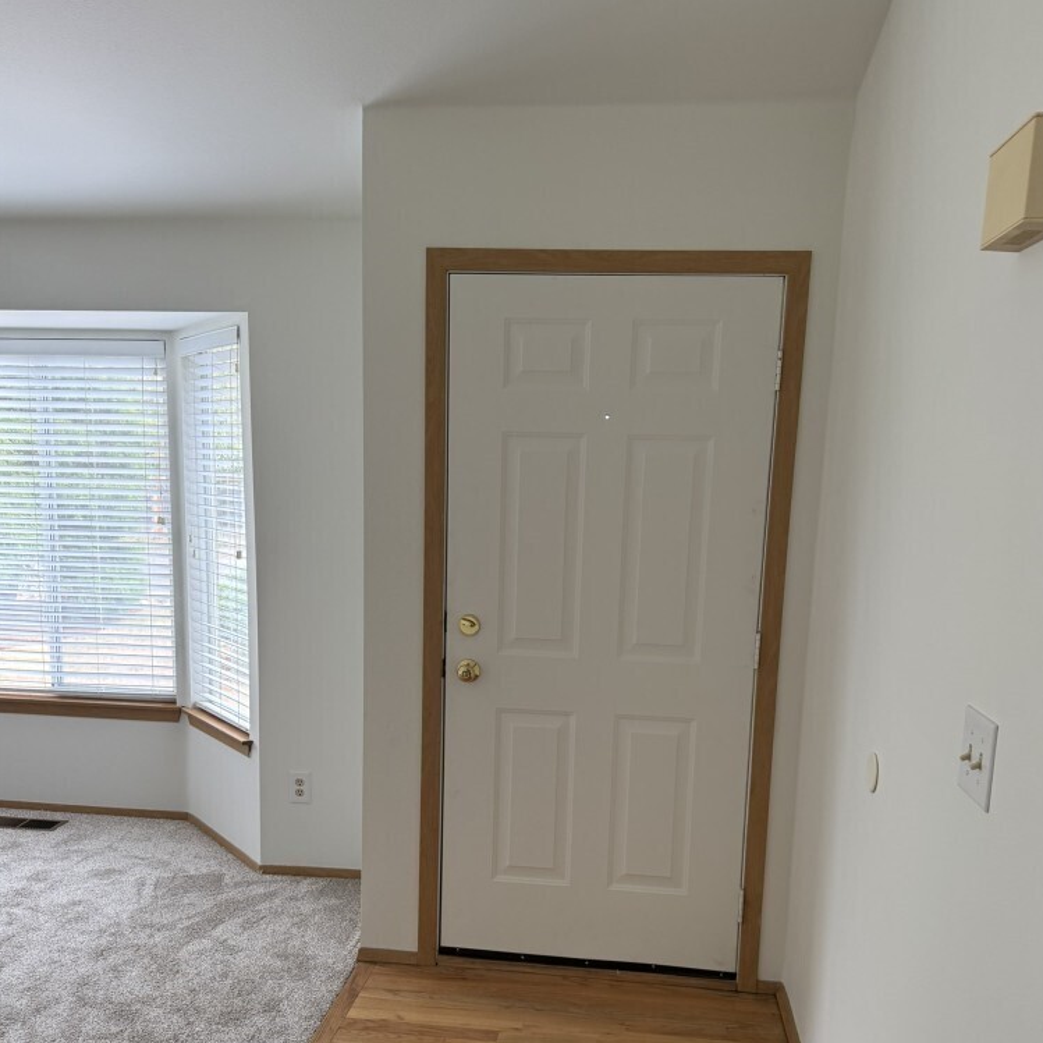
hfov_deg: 55.6
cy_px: 643
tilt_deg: -9.1
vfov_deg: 55.1
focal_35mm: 29
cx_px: 529
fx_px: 989
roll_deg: -2.1
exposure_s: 1/142
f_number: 1.78
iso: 160
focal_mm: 6.76
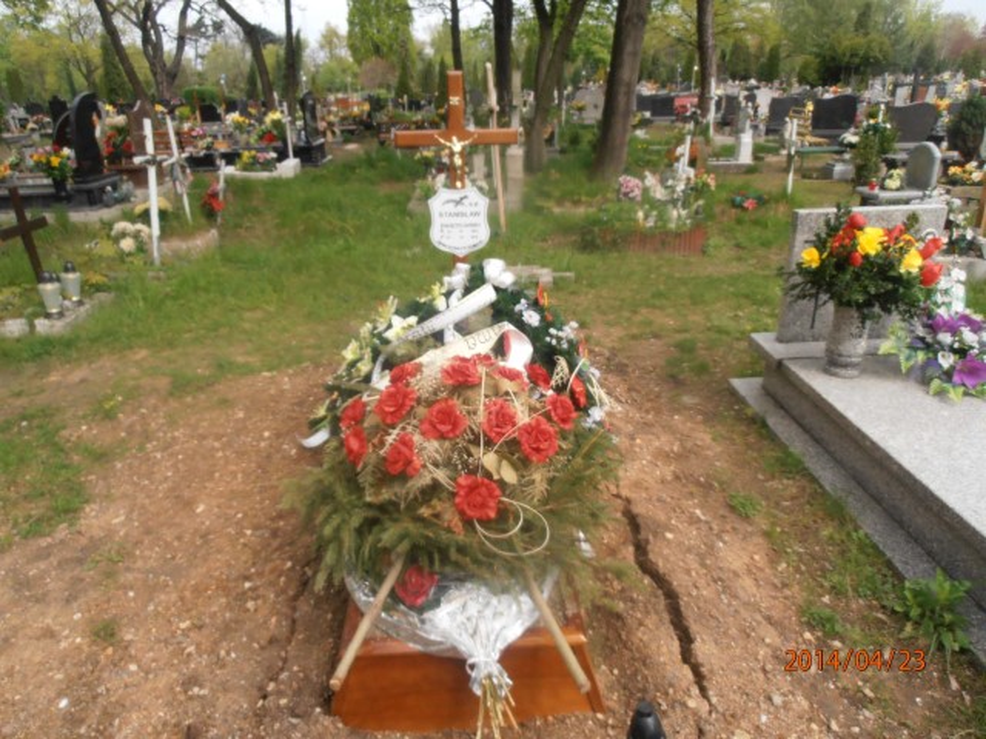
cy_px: 370
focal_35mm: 24
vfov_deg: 56.8
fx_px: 684
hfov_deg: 71.6
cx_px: 493
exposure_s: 1/500
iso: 80
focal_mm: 4.2
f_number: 3
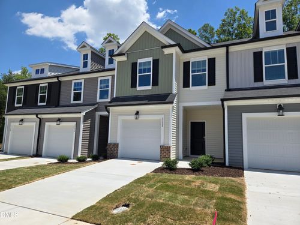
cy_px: 112
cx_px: 150
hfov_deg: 73.9
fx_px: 199
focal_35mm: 23
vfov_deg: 58.9
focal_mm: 5.4
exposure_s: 1/2476
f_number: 1.8
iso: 25
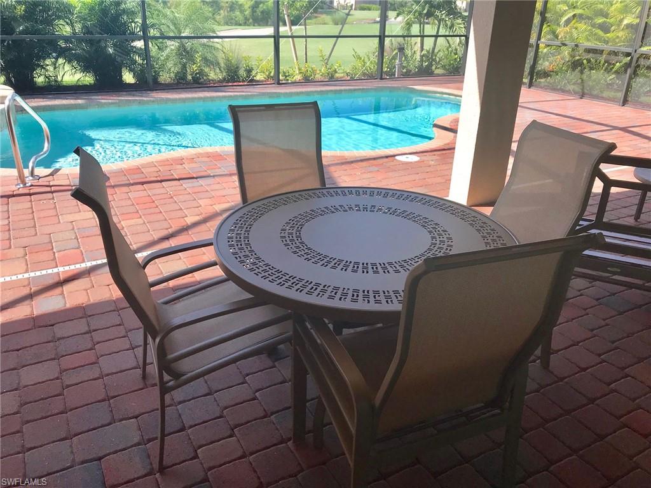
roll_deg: -1.0
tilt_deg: -24.3
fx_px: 527
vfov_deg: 49.7
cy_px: 244
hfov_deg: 63.4
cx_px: 326
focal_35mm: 28
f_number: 1.8
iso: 20
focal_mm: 3.99
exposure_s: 1/501
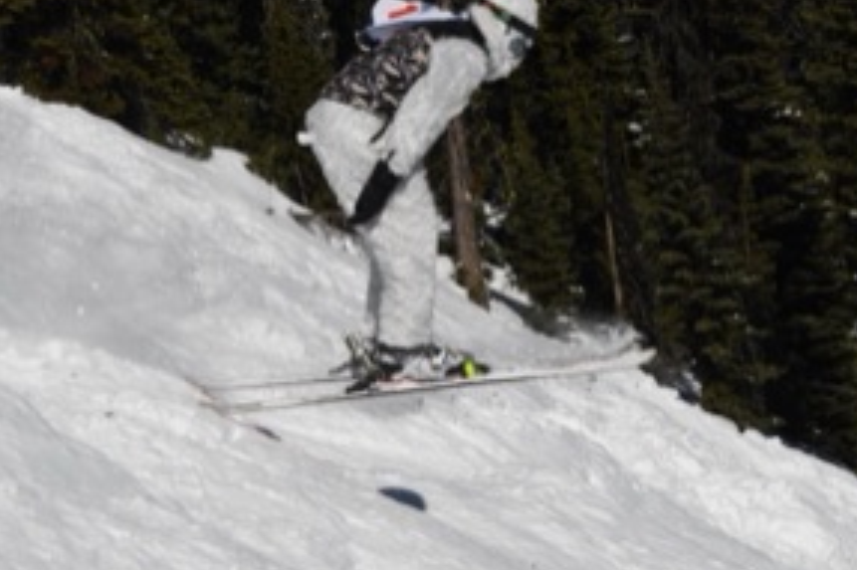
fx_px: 5496
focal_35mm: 231
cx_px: 520
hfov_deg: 8.9
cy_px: 249
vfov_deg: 5.9
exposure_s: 1/2000
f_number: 13
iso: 400
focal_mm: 92
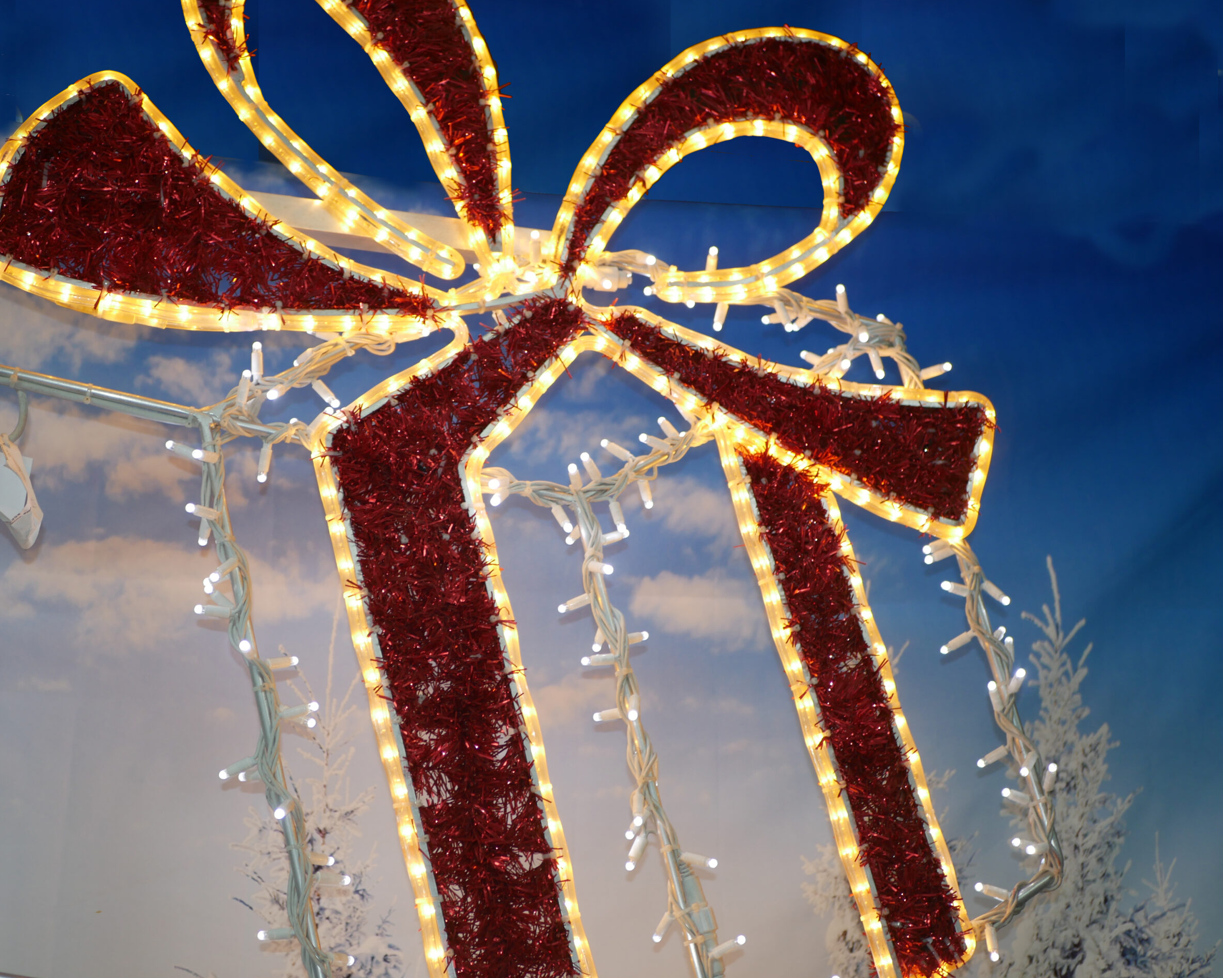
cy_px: 491
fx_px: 1919
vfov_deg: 28.6
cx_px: 567
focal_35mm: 53
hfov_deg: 35.3
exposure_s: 1/60
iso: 200
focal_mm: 25
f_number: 1.7
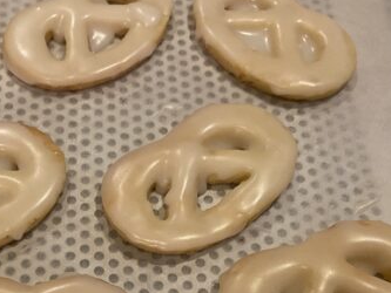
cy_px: 270
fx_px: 588
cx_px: 137
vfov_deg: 27.0
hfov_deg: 36.5
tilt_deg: -64.9
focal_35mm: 52
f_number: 1.8
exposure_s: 1/50
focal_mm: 4.25
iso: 320
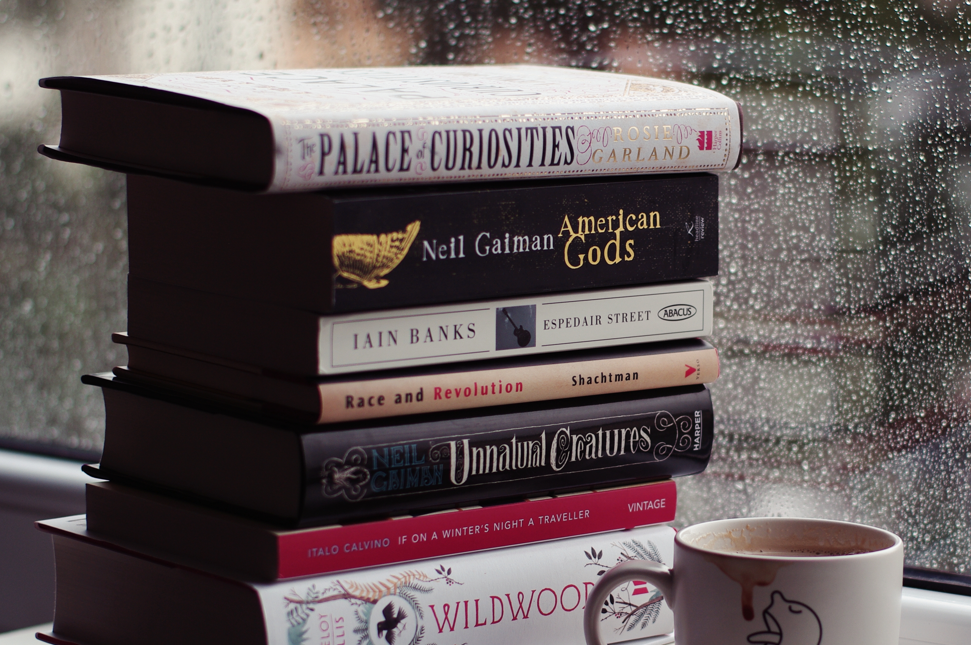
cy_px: 366
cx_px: 667
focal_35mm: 114
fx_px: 3071
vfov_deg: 12.0
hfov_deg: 17.9
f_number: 2.8
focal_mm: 50
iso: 100
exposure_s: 1/180
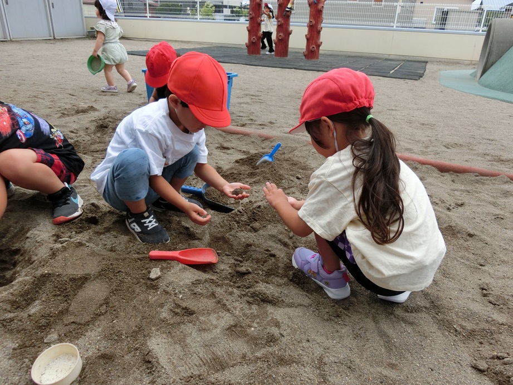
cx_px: 256
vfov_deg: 54.9
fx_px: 371
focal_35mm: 25
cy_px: 192
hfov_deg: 69.4
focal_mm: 4.5
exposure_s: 1/320
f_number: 3.5
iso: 80
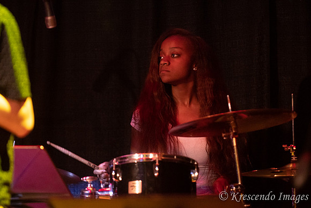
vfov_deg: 5.4
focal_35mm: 255
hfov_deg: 8.1
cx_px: 156
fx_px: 2203
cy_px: 104
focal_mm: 170
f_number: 2.8
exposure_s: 1/200
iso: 3200
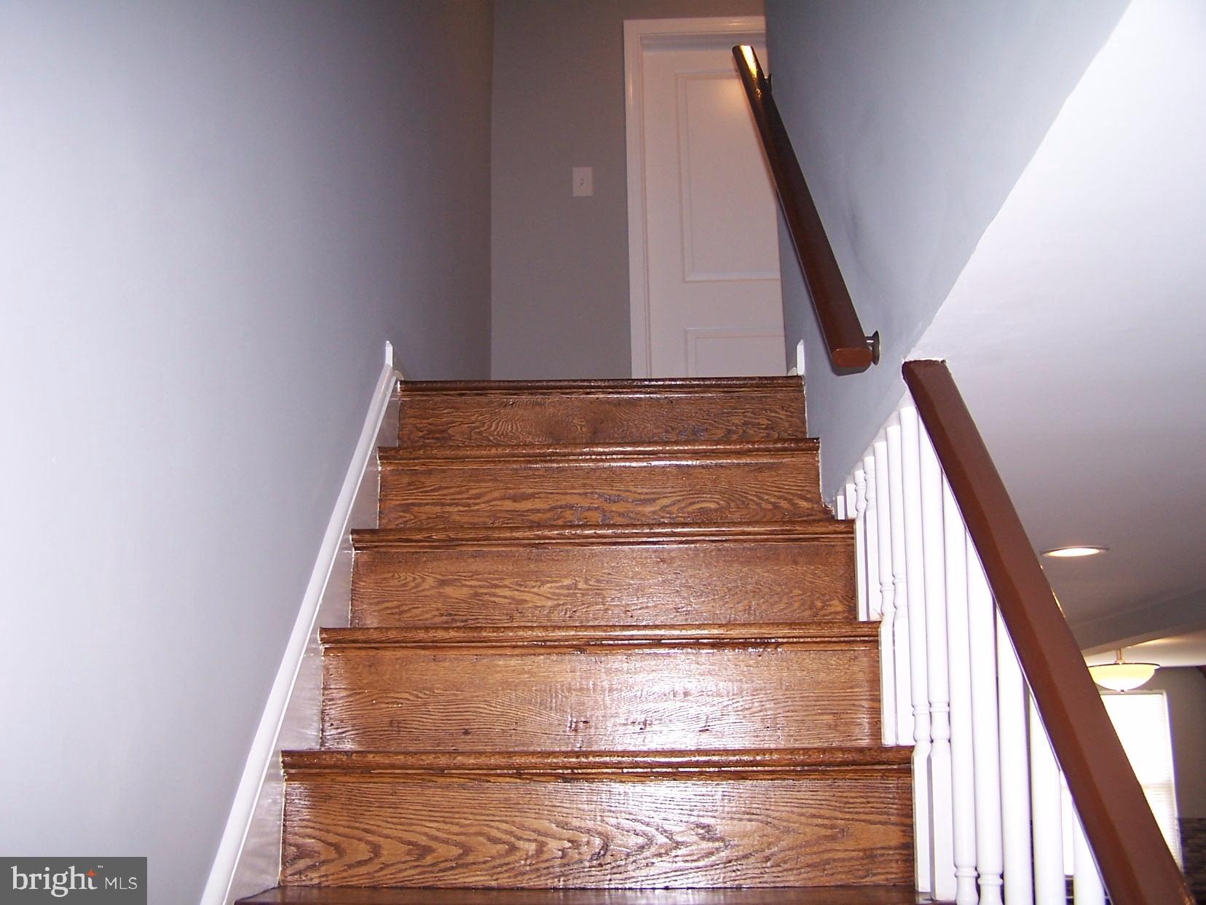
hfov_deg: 49.0
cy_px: 452
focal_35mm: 38
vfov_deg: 37.7
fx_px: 1324
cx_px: 603
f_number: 2.8
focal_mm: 6.3
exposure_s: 1/60
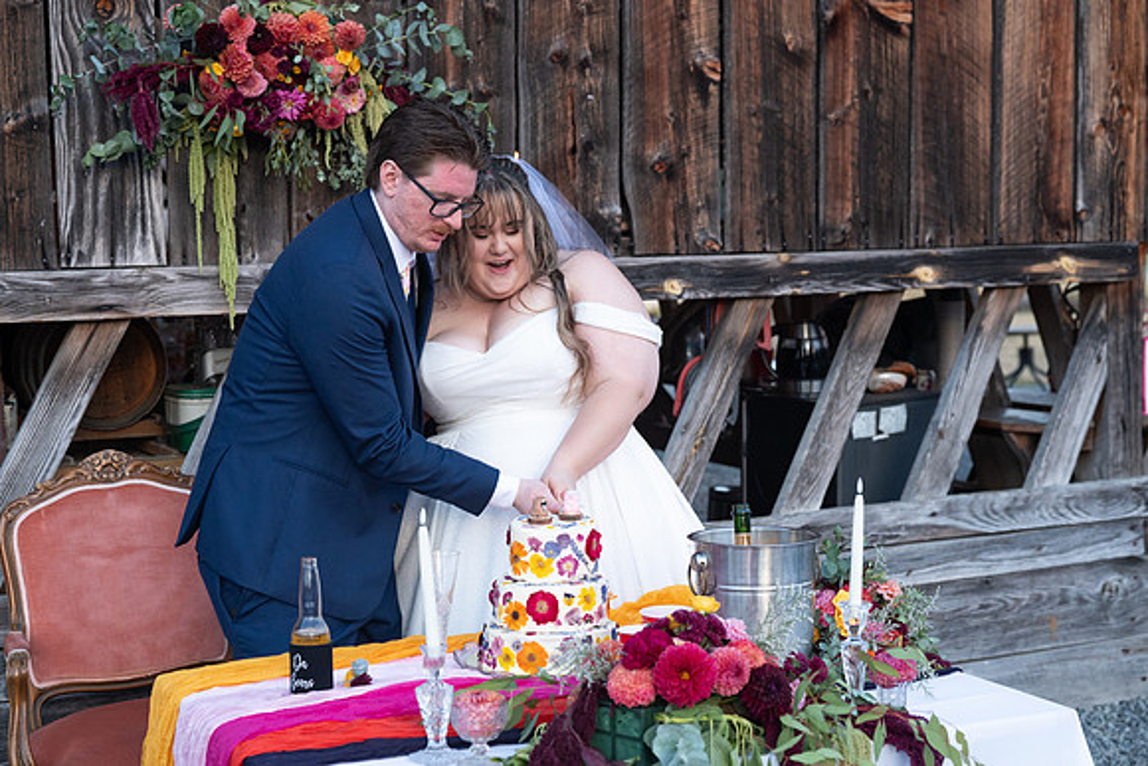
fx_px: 1754
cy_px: 383
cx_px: 574
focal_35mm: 55
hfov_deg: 36.2
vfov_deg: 24.6
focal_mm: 55
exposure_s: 1/500
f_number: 4
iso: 2000
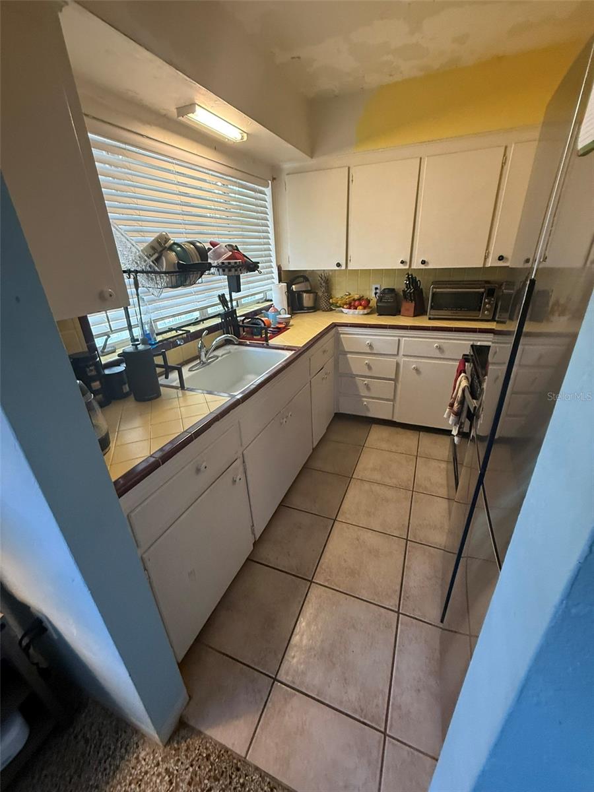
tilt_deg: -23.8
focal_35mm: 14
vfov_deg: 102.1
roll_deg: +2.1
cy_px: 396
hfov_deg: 85.7
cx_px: 297
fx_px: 320
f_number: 2.2
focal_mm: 2.22
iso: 400
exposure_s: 1/60
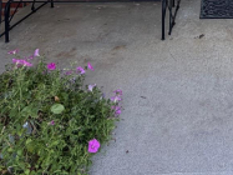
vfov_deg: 23.5
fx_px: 336
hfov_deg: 34.7
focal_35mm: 50
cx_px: 232
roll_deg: -0.1
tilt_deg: -4.3
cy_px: -85
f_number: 2.2
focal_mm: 2.22
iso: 40
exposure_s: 1/166
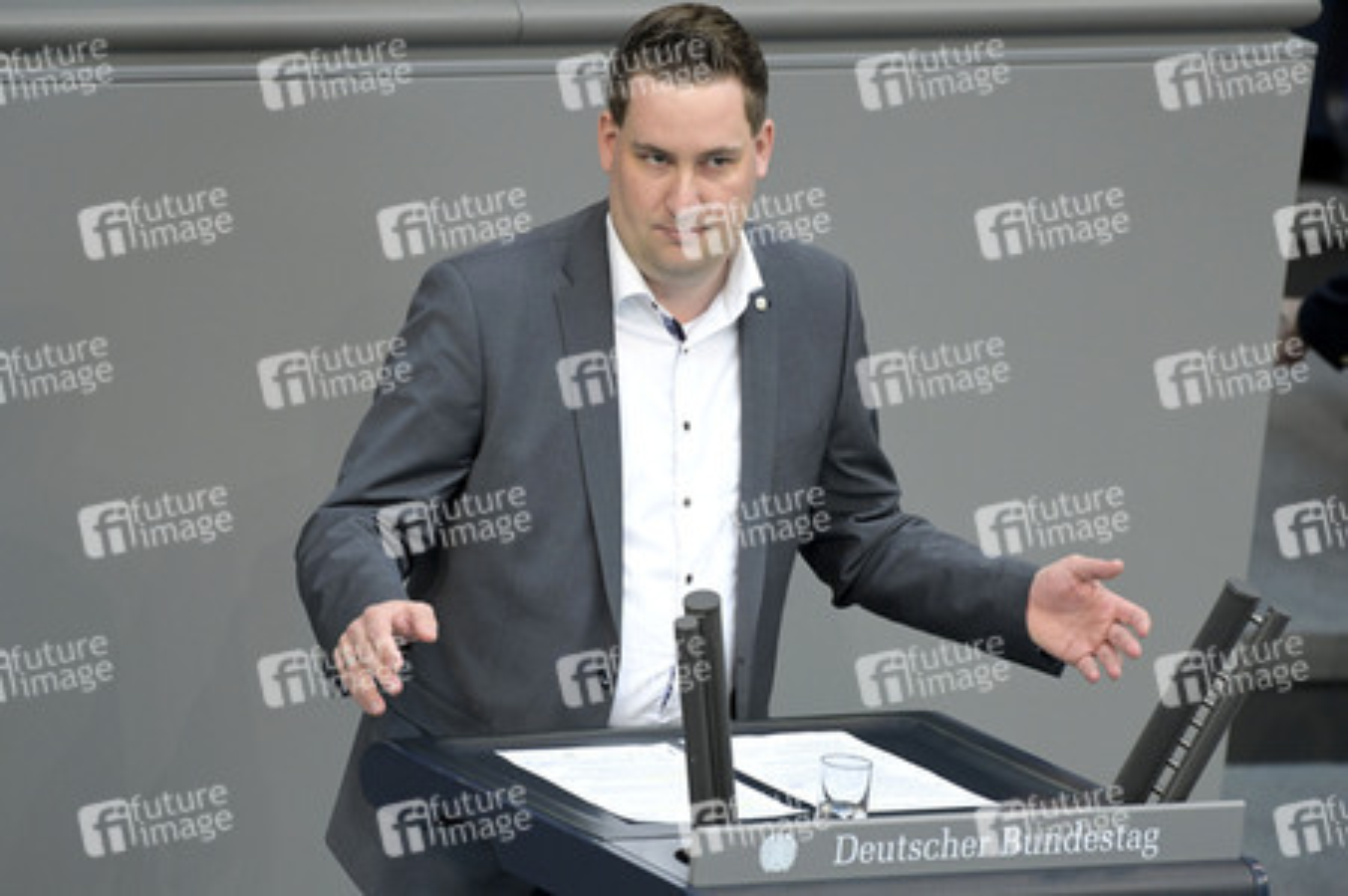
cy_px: 448
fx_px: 15341
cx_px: 674
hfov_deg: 5.0
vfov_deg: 3.3
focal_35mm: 410
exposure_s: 1/400
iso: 8000
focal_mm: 410
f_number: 5.6
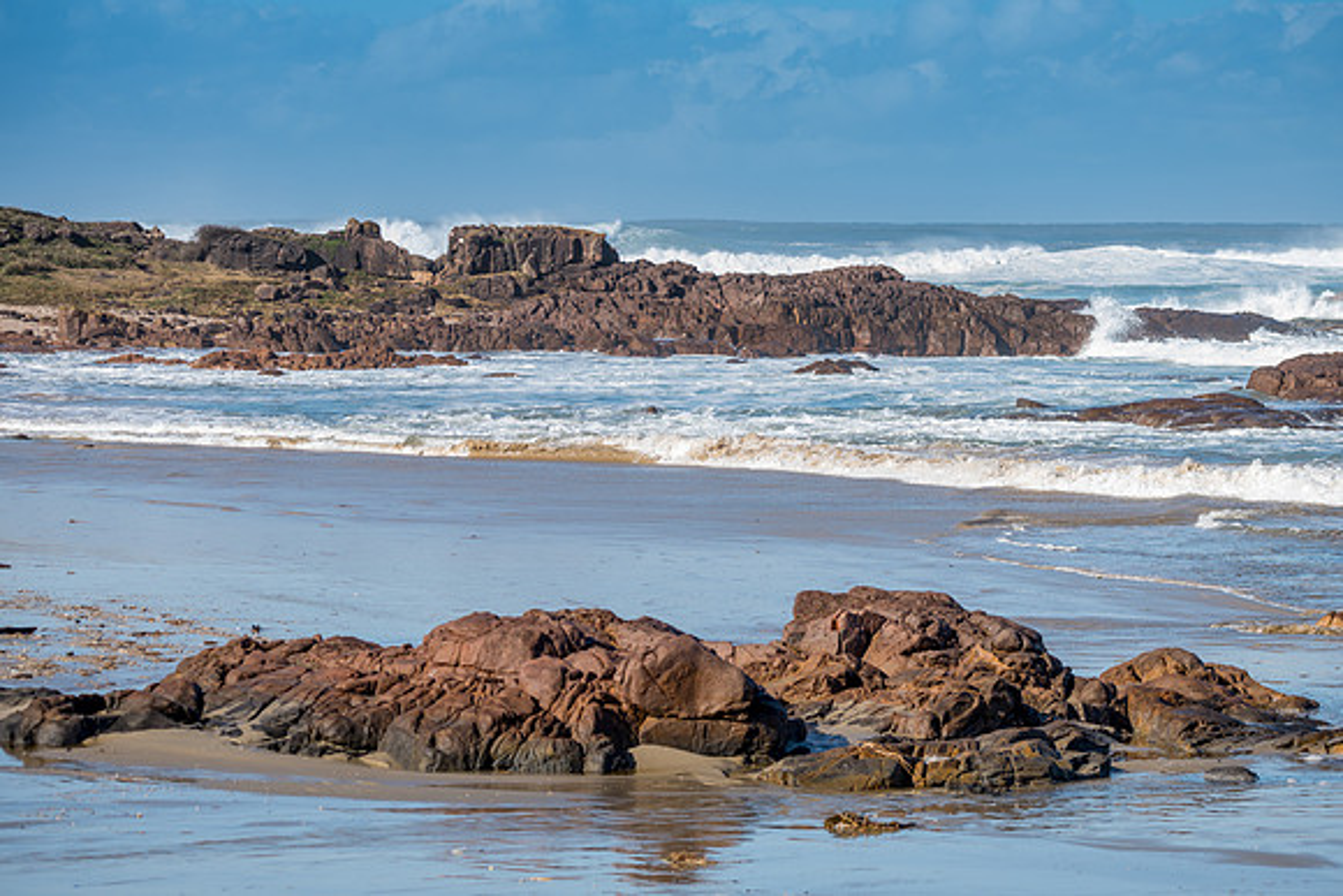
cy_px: 448
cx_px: 672
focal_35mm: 152
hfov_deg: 13.5
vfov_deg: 9.0
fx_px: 5681
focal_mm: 150
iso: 31
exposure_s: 1/100
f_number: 8
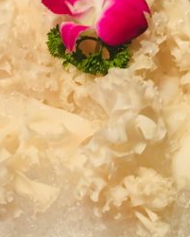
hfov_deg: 19.3
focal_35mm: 79
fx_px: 555
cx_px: 54
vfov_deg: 24.1
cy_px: 100
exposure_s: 1/10
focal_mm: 4.15
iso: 100
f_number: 2.2
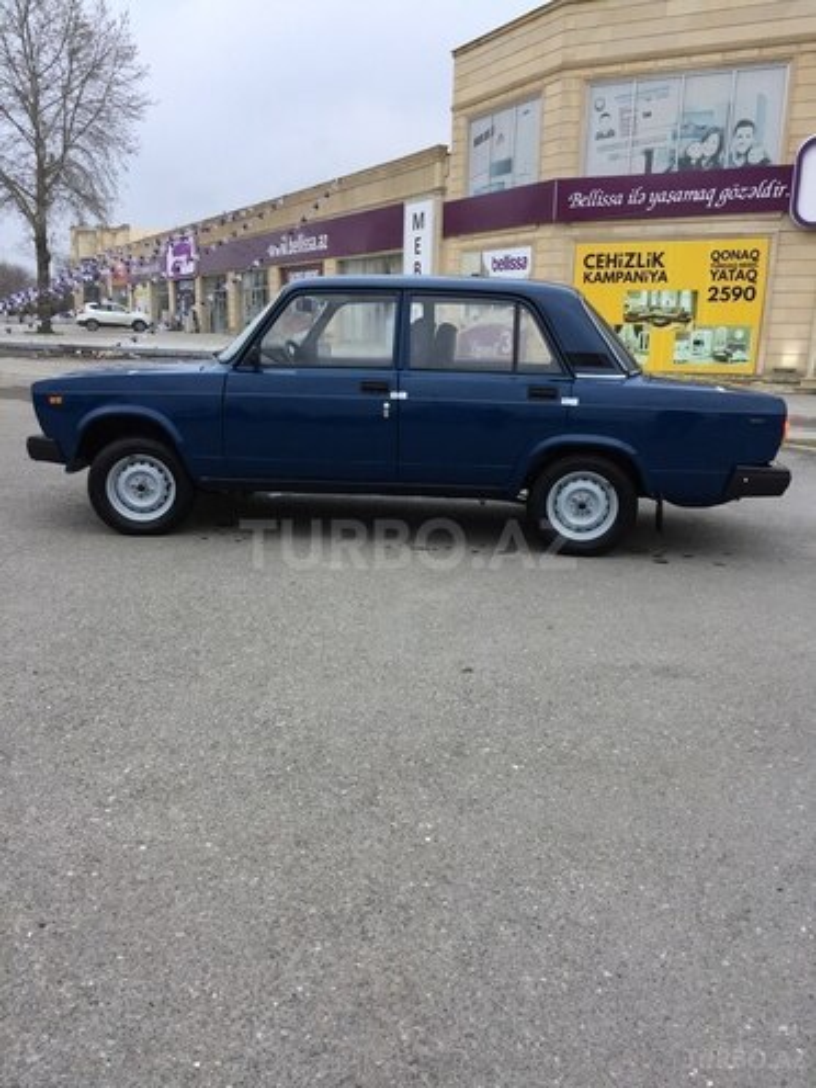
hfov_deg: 48.2
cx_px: 408
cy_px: 544
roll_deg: -1.1
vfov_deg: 61.7
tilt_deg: -11.7
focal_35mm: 29
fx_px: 911
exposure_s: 1/100
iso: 50
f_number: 2.2
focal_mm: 4.15
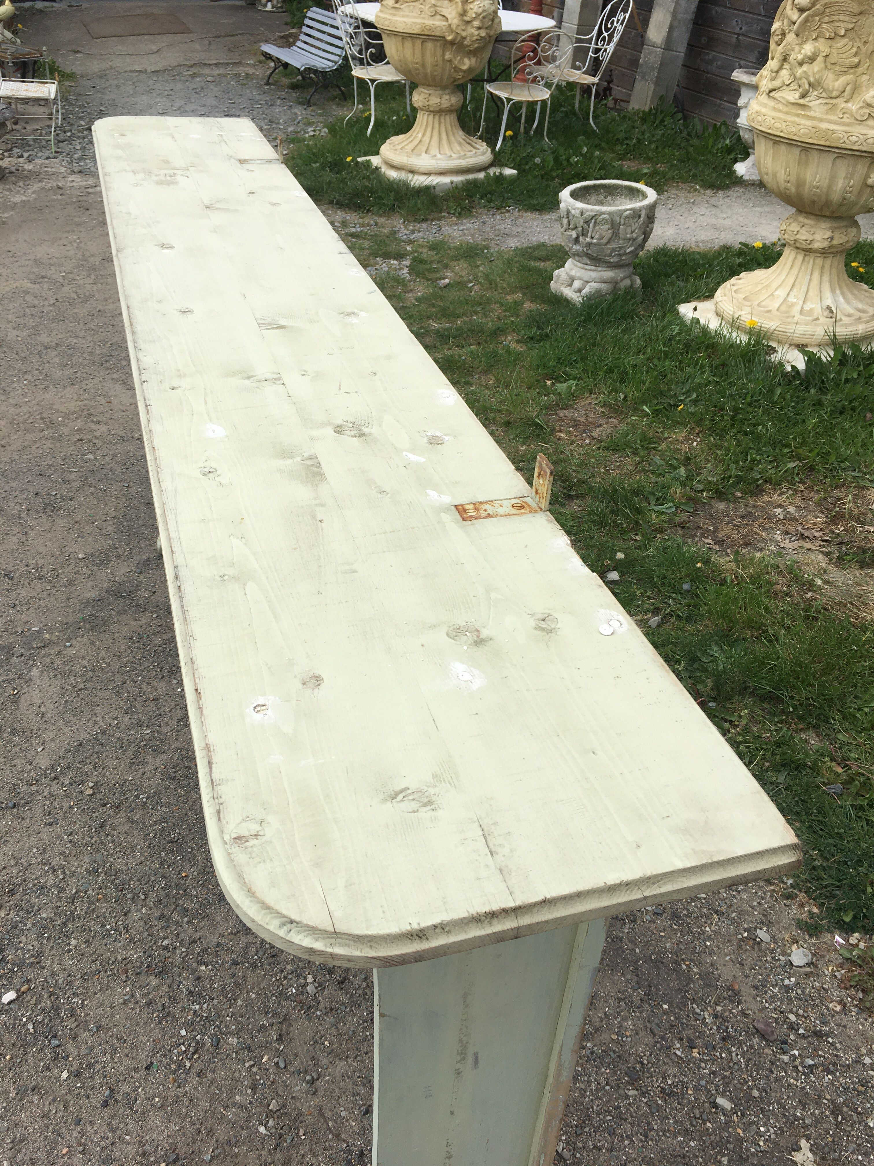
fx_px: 976
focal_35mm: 29
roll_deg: -4.7
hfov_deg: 48.2
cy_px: 583
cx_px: 437
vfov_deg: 61.7
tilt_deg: -36.9
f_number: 2.2
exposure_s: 1/938
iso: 25
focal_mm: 4.15
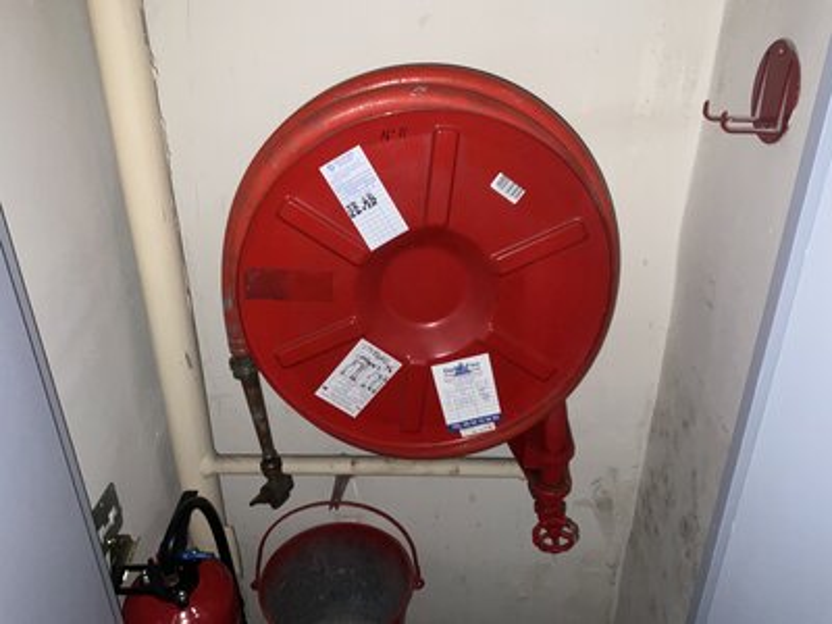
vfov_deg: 48.2
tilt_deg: -27.9
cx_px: 416
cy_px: 312
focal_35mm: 29
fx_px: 697
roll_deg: +0.4
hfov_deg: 61.7
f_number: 1.8
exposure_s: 1/32
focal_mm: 3
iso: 40
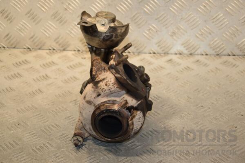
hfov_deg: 26.0
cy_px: 82
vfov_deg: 17.5
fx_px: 531
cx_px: 122
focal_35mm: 78
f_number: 6.3
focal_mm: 52
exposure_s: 1/200
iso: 800
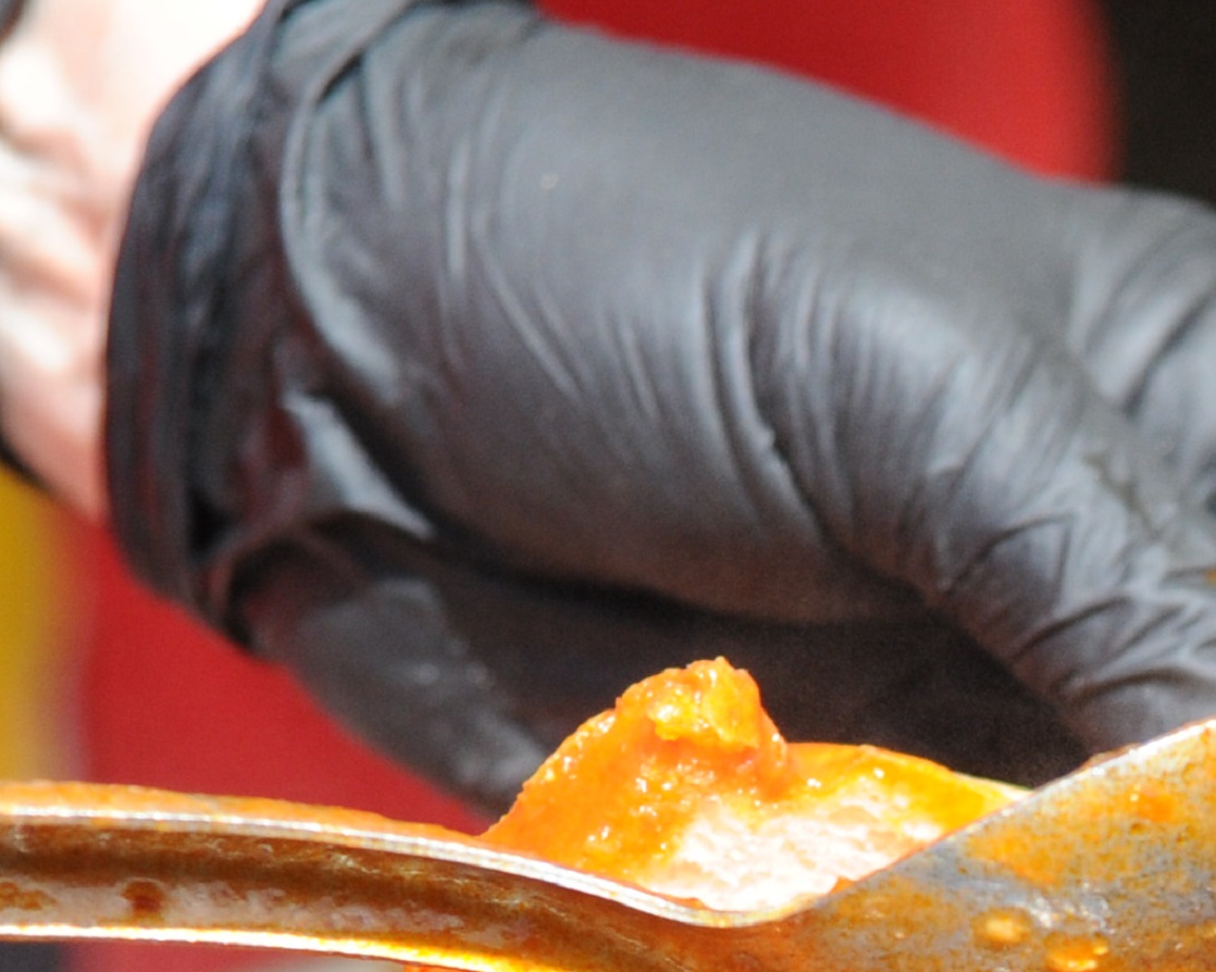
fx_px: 7484
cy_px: 1186
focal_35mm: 208
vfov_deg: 7.4
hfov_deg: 9.2
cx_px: 1417
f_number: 4
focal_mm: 55
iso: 1250
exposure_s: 1/4000
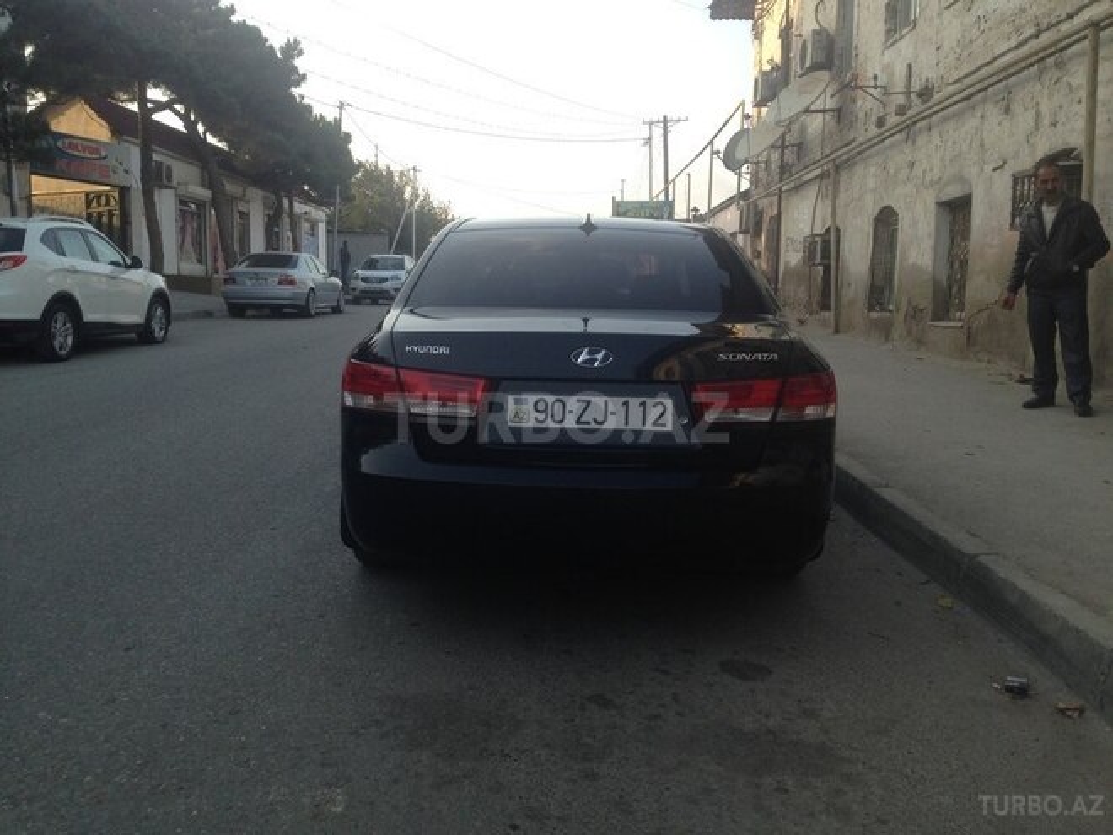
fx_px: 1061
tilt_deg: -7.0
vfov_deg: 42.9
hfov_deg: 55.4
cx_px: 556
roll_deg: -3.2
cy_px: 418
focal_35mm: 33
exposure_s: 1/366
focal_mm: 4.12
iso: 50
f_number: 2.4
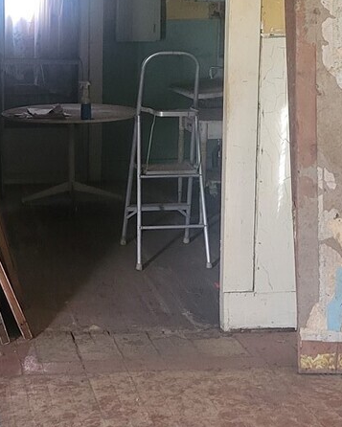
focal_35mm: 82
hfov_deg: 18.6
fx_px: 1037
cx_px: 68
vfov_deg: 23.2
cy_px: 155
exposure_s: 1/40
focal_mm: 5.4
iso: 400
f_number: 1.8
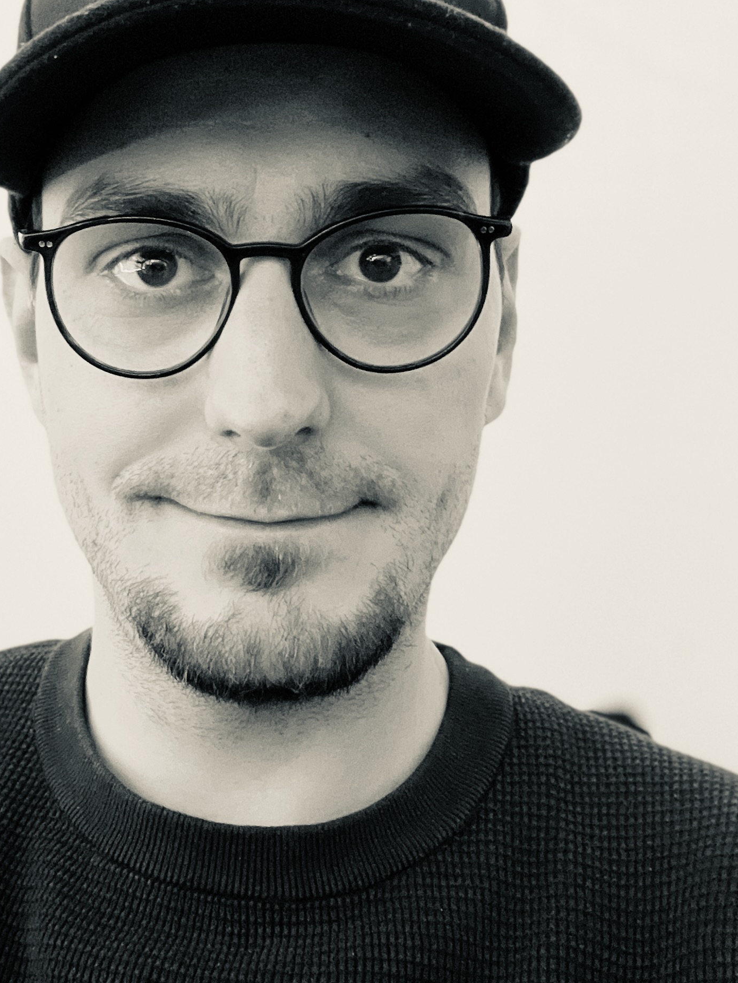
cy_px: 414
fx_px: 1421
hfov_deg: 28.7
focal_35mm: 50
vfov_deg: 38.1
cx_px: 192
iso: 500
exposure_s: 1/30
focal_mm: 2.71
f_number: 2.2
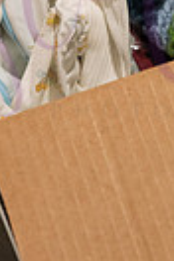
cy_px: -142
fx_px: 1240
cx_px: 103
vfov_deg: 11.5
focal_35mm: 171
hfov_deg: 8.0
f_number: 4
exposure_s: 1/200
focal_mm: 50
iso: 3200
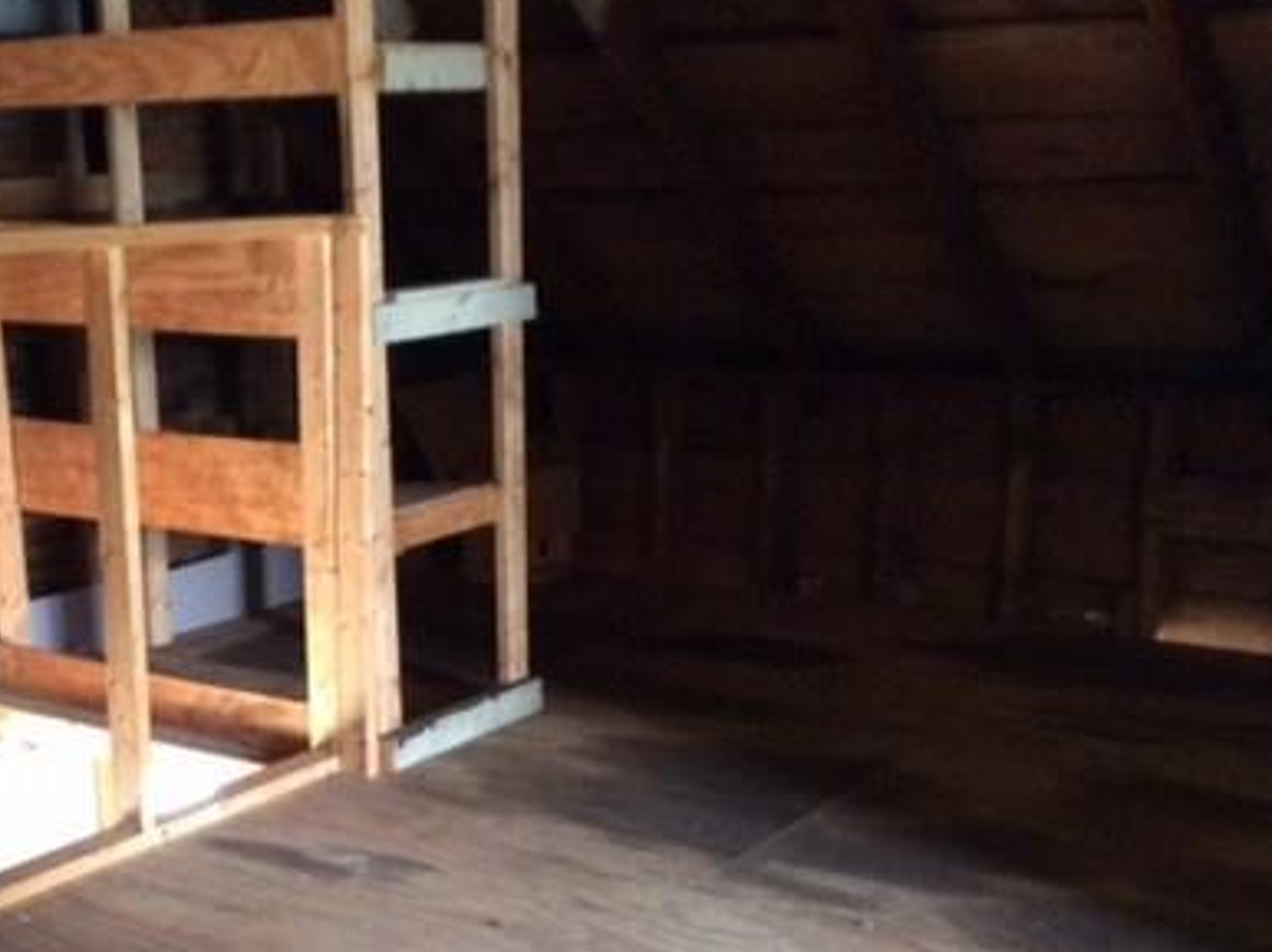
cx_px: 451
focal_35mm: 53
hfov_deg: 35.9
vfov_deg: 27.3
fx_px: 1946
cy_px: 659
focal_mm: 3.3
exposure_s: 1/15
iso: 320
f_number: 2.4
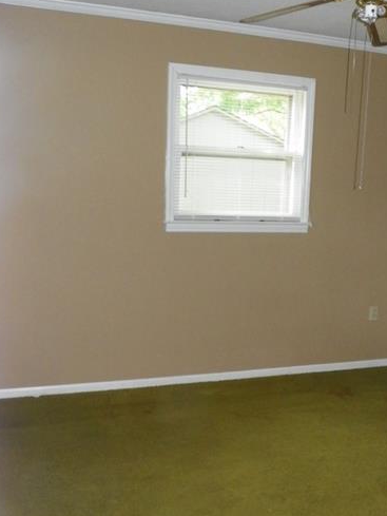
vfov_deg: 42.8
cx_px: 292
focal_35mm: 44
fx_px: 656
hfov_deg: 32.3
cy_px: 306
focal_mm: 5
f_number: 2.8
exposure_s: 1/30
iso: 200
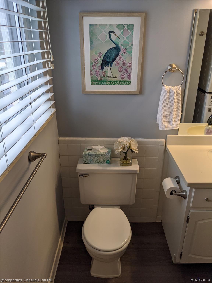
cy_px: 142
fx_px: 220
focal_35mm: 27
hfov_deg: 51.4
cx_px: 106
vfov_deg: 65.3
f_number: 1.73
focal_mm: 4.38
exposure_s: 1/175
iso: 57
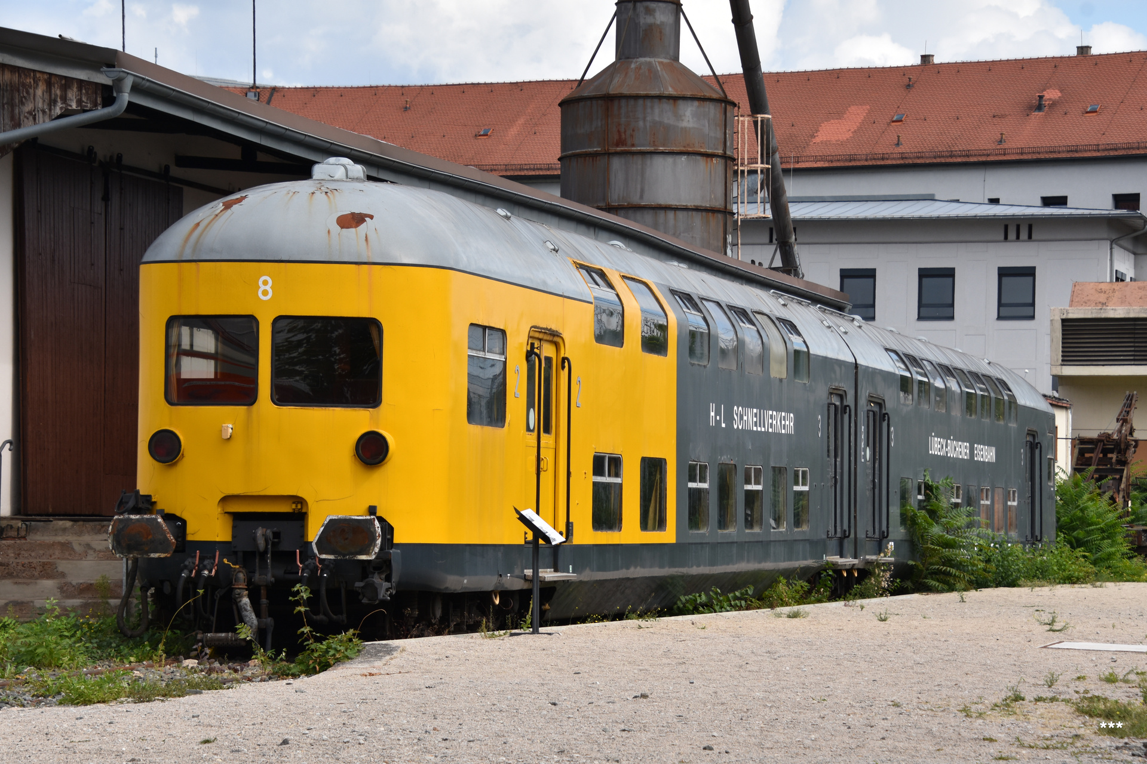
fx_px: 4110
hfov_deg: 15.9
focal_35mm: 129
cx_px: 574
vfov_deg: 10.6
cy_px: 382
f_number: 8
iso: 220
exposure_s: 1/500
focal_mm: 86
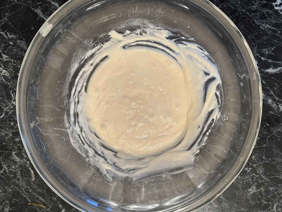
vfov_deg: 30.3
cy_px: 106
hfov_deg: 39.7
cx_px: 141
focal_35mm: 48
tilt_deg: -89.4
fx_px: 391
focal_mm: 6.86
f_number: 1.78
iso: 80
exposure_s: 1/50
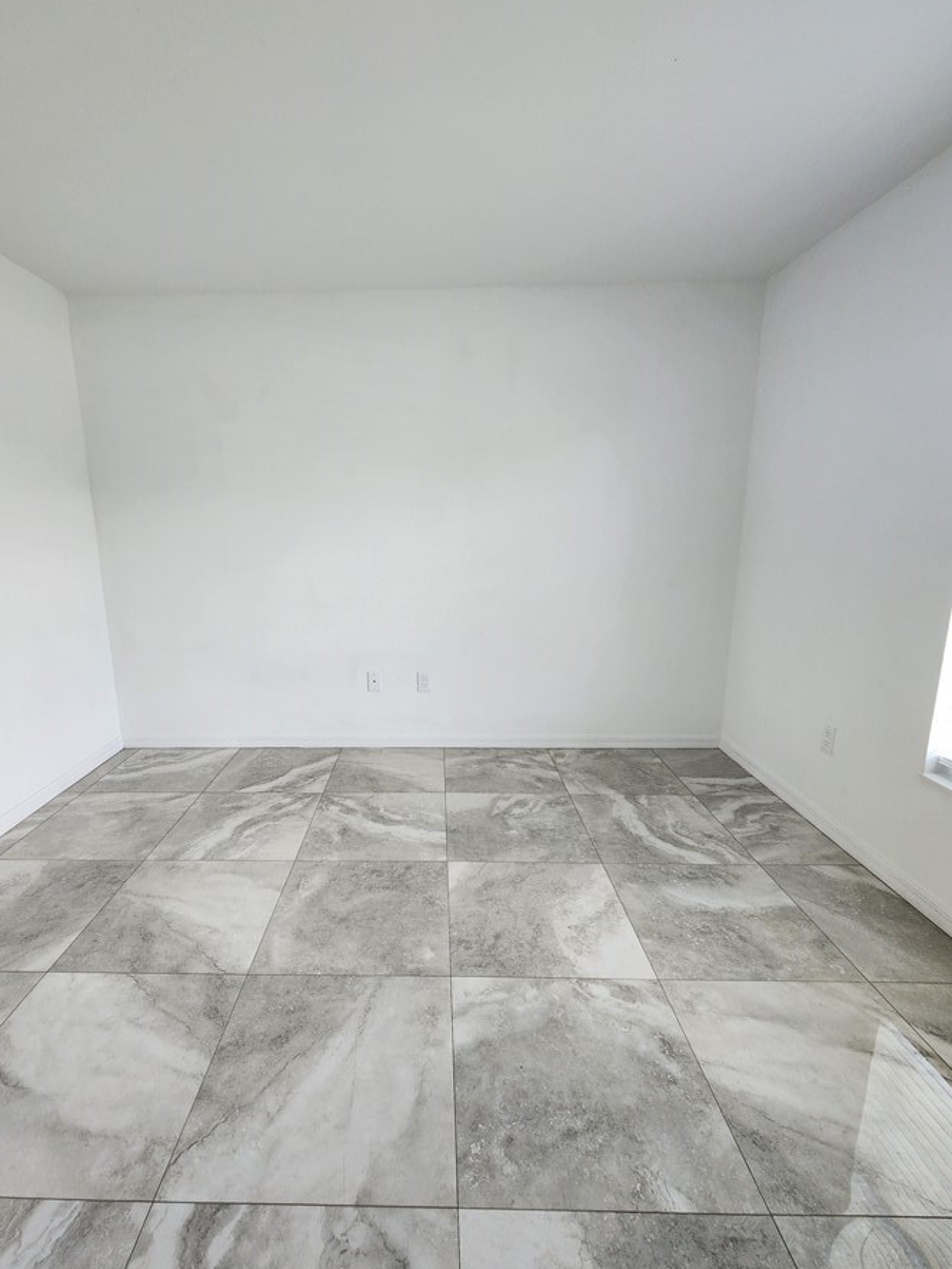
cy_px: 647
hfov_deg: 81.4
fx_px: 550
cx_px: 413
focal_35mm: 15
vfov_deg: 98.1
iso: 160
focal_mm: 2.2
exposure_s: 1/60
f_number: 2.2
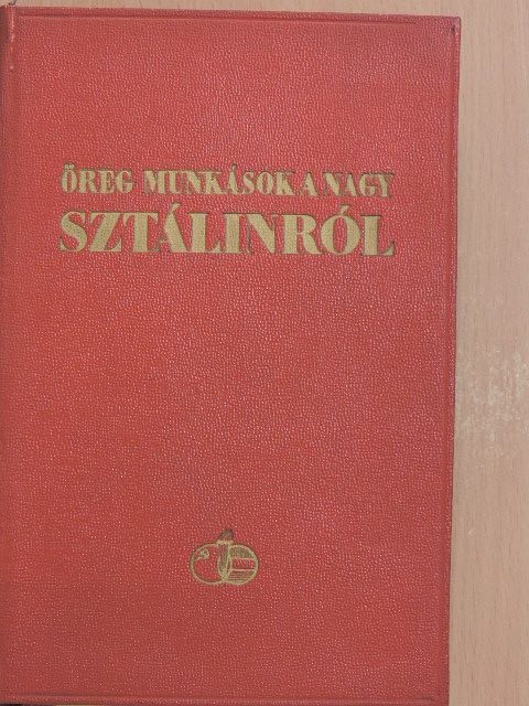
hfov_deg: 24.4
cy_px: 353
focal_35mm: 60
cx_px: 264
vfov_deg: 32.2
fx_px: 1223
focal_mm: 10.7
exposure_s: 1/20
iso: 400
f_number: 3.7
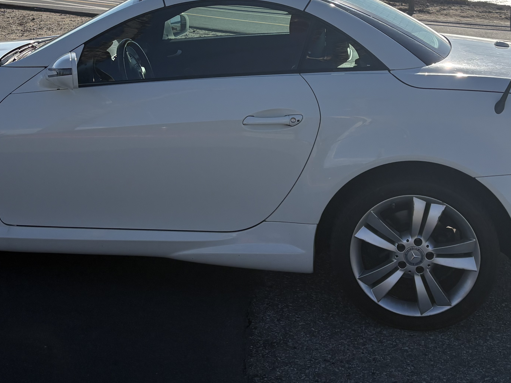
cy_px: 59
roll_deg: -0.7
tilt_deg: -10.2
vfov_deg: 26.4
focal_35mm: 54
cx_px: 208
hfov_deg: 35.4
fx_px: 797
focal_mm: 5.96
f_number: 1.6
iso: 50
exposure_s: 1/8850
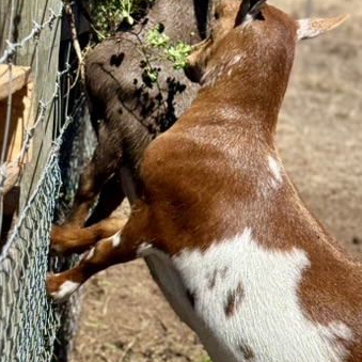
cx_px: 319
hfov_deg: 13.5
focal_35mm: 128
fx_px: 1514
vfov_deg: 13.5
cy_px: 303
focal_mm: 6.76
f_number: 1.78
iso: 64
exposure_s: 1/5848
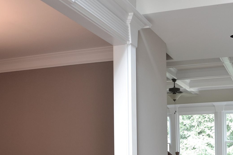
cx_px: 133
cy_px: 145
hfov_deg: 37.5
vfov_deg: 24.6
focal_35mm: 53
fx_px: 343
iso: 400
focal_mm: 18
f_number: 5.6
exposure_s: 1/13
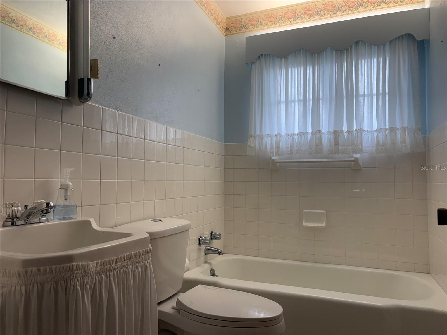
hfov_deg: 67.3
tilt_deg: +2.7
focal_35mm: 26
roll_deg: +0.0
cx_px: 224
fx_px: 336
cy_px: 168
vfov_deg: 53.1
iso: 50
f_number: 1.6
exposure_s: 1/211
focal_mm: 5.96
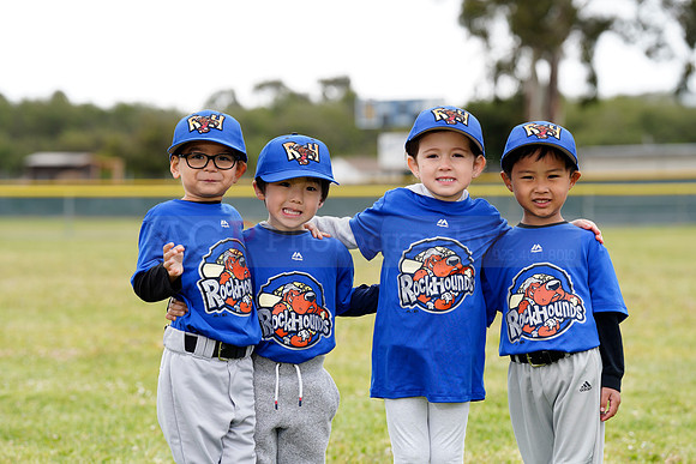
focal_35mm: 128
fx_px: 2475
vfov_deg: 10.7
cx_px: 348
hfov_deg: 16.0
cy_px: 232
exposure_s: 1/250
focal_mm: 128
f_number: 4.5
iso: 100
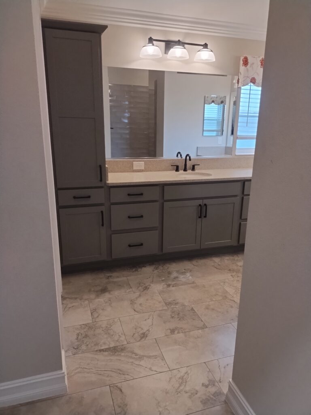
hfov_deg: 54.9
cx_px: 156
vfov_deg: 69.4
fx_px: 299
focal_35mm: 25
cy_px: 208
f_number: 1.7
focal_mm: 4.71
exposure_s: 1/120
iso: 159
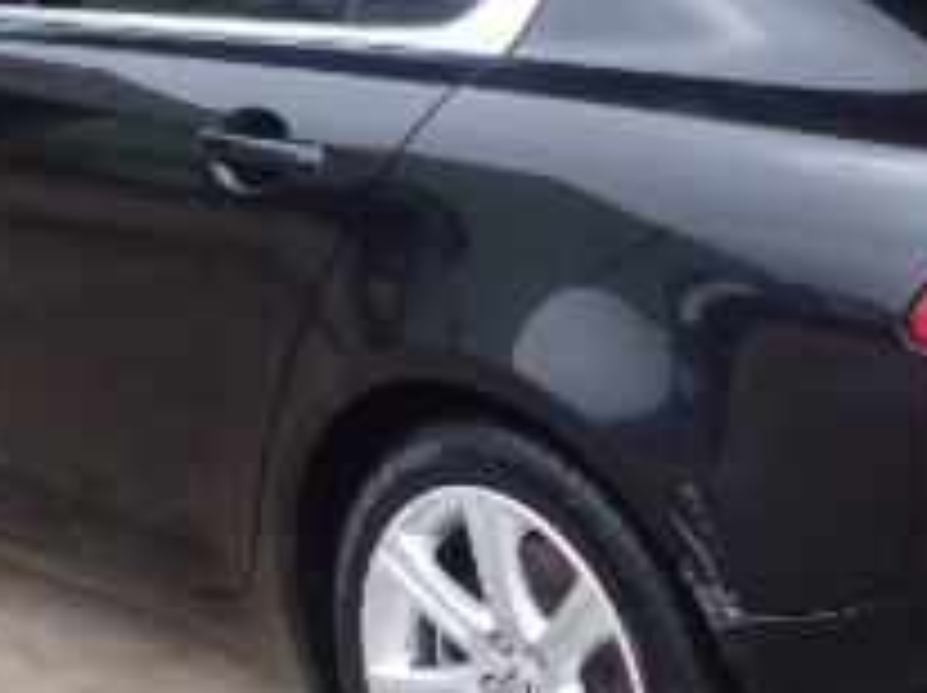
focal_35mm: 112
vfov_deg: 13.2
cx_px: 693
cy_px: 284
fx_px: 2996
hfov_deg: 17.5
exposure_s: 1/80
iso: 125
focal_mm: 6.4
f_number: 4.5
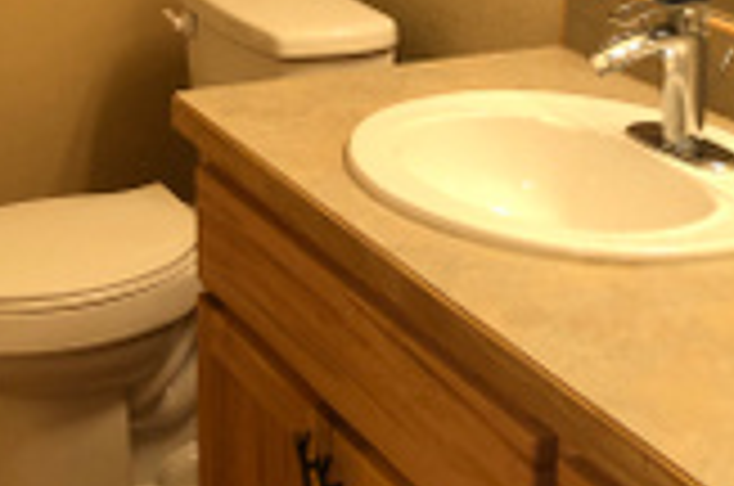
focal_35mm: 86
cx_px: 216
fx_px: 1750
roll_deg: +0.3
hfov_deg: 23.5
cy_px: -22
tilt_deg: -13.8
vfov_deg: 15.5
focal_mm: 4
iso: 50
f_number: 1.8
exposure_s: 1/15
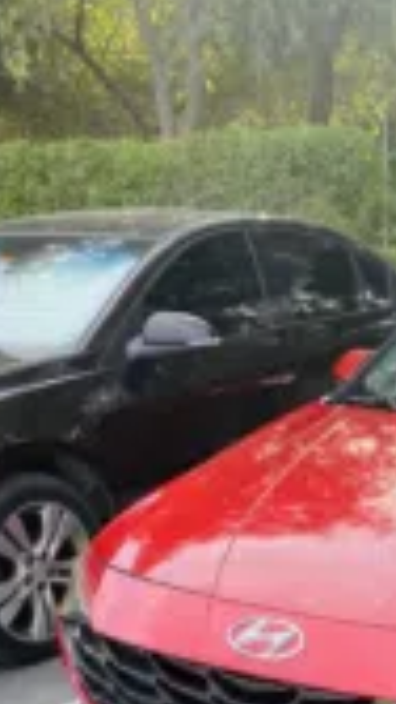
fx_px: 1269
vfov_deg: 29.4
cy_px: 666
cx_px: 484
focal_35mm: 68
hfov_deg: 16.9
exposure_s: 1/517
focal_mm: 4.25
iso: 32
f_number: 1.8
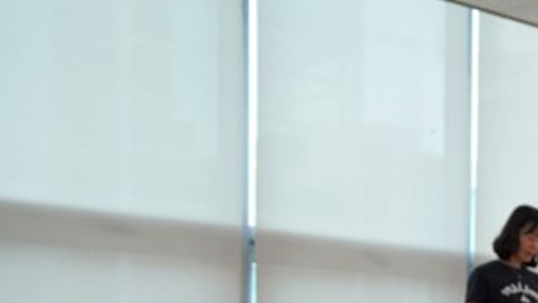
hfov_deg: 20.2
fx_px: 1398
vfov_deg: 11.9
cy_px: 425
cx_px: 671
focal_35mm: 98
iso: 2000
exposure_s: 1/160
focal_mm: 29
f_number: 4
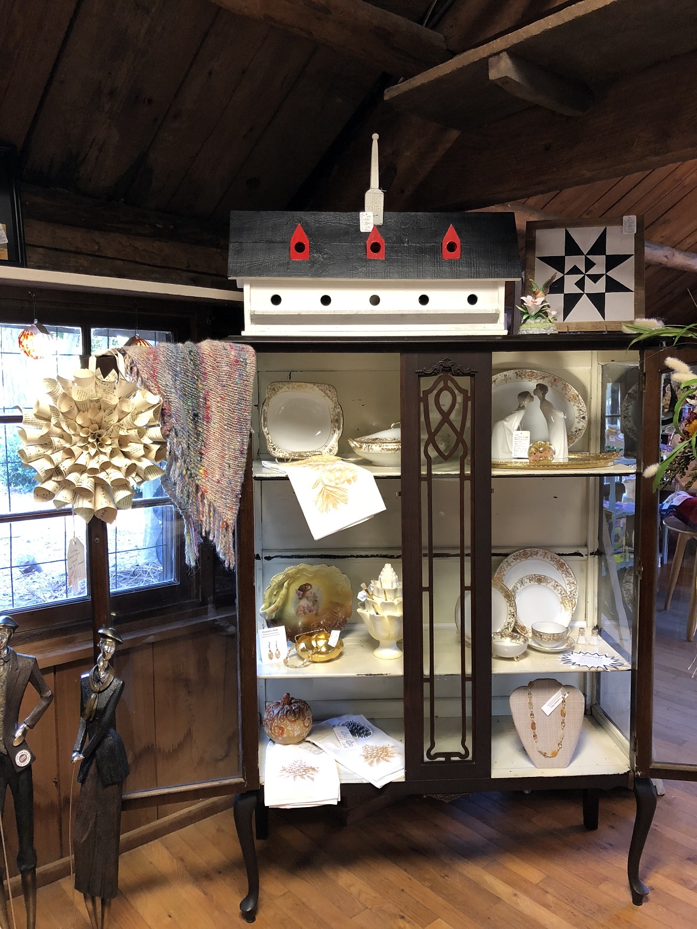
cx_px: 348
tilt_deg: -4.9
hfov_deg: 49.7
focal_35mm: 28
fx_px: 752
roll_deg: +0.2
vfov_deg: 63.4
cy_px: 464
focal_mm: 3.99
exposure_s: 1/15
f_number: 1.8
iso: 64
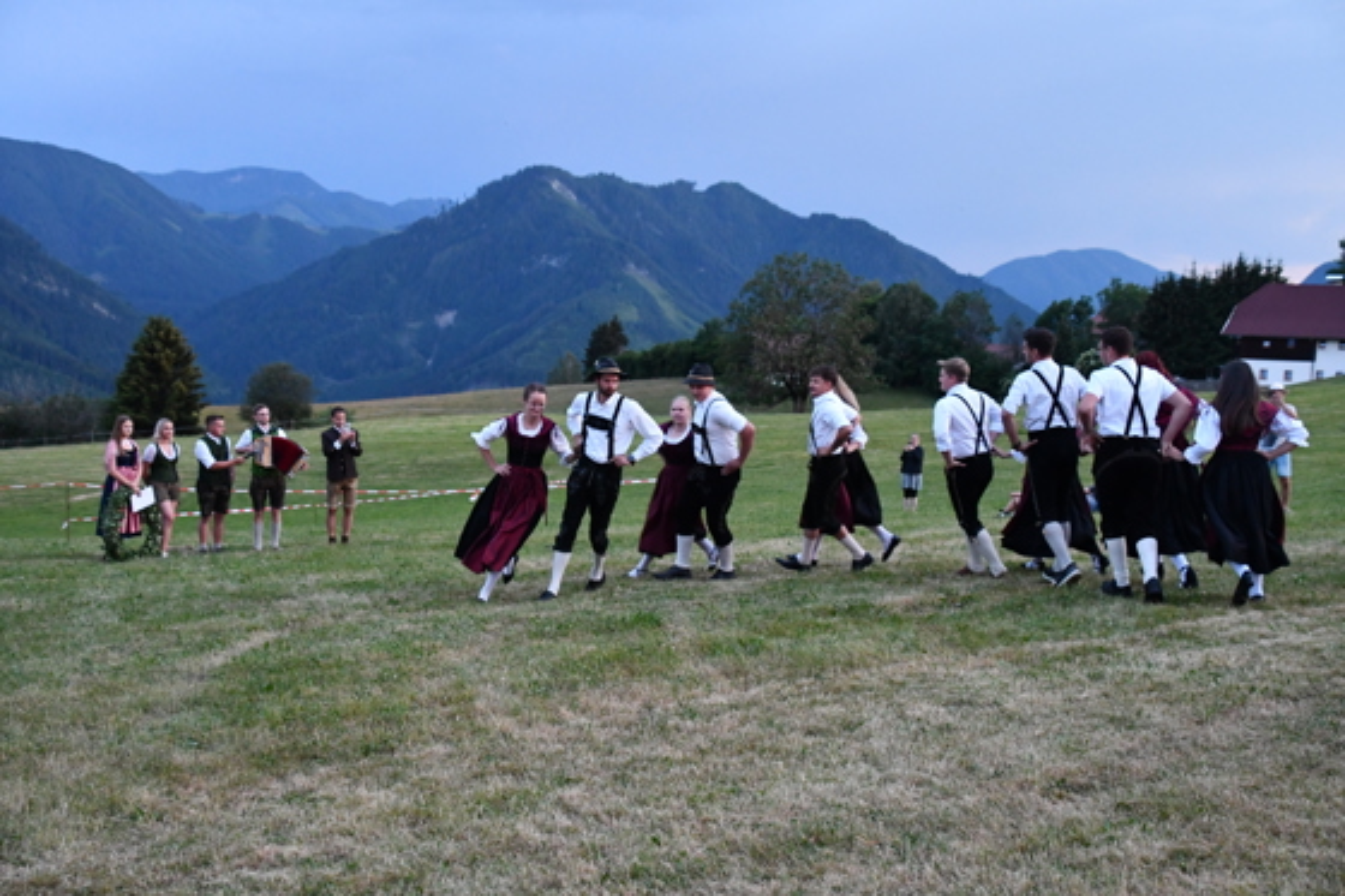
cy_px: 448
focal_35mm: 42
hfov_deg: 46.4
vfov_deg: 31.9
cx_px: 672
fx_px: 1569
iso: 3200
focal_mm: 28
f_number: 4
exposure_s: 1/125
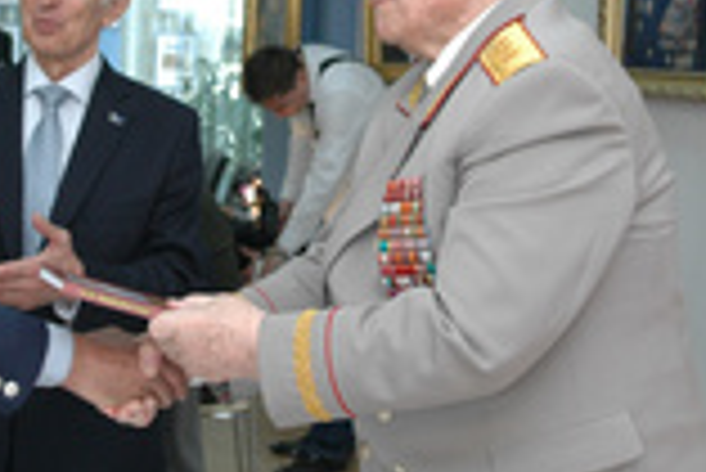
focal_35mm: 84
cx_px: 216
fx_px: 1649
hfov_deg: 24.0
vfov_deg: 16.2
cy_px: 144
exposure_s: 1/250
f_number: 4
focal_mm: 22
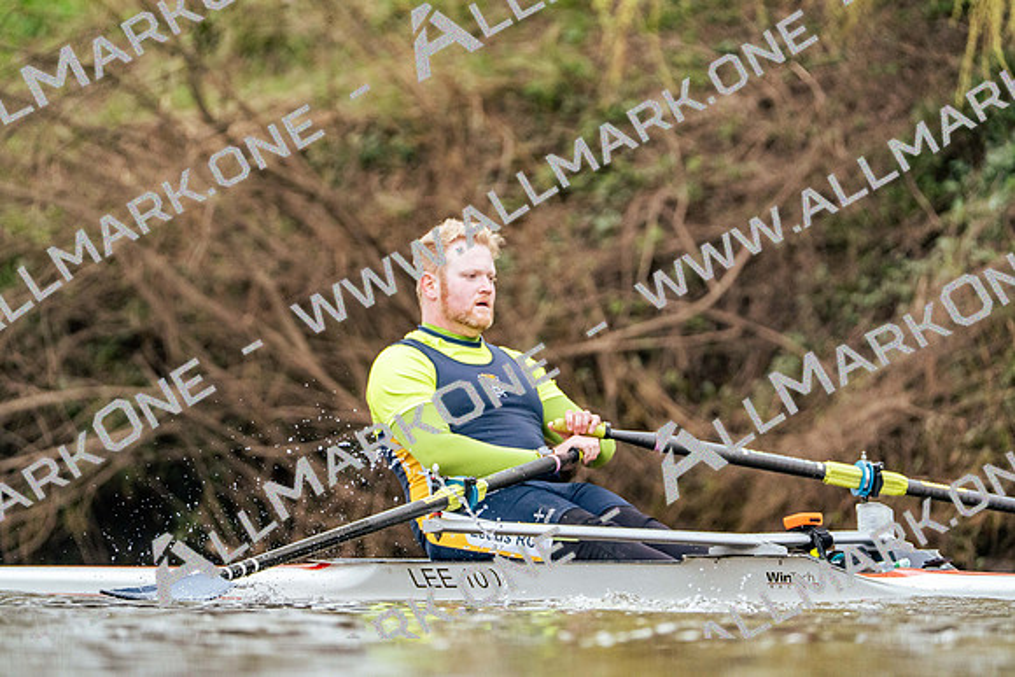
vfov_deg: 3.0
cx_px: 508
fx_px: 12859
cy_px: 338
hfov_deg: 4.5
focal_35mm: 456
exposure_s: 1/1600
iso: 5000
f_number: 6.3
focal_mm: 456
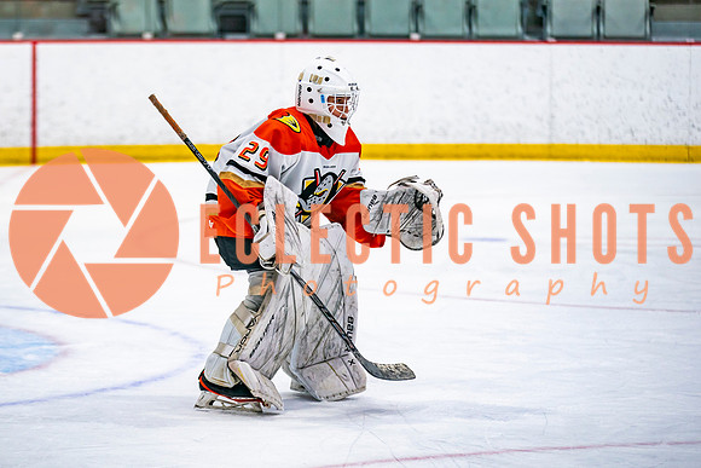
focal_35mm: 172
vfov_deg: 8.0
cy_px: 177
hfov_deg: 11.9
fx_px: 3349
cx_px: 291
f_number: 2.8
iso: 800
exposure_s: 1/640
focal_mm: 135
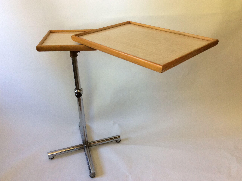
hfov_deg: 56.9
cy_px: 90
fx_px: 223
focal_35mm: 32
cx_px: 121
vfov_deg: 44.1
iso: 64
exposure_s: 1/25
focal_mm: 3.3
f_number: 2.4
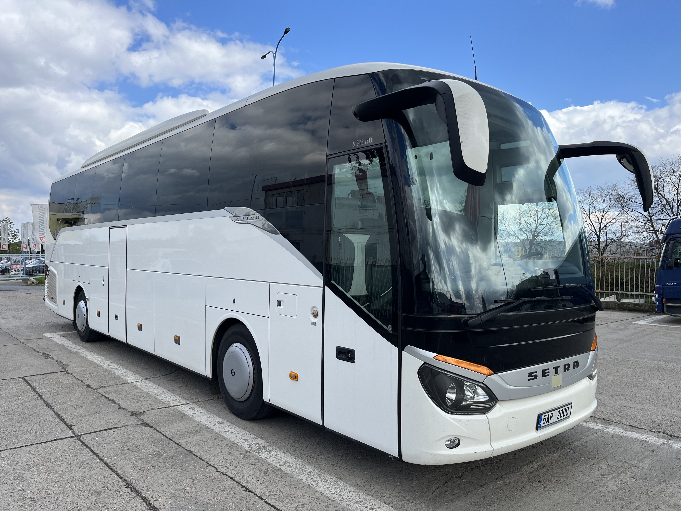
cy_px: 256
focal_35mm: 26
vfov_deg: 53.1
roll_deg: -0.8
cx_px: 340
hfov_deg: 67.3
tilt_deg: -0.1
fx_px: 511
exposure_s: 1/2309
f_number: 1.6
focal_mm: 5.1
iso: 50
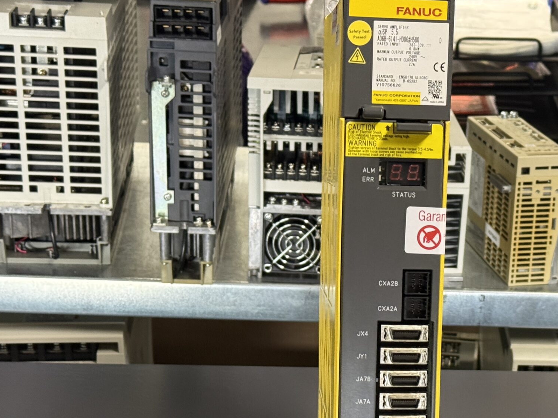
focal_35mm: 82
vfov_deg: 17.9
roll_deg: -3.1
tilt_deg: -23.1
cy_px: 314
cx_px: 409
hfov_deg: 23.6
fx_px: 1322
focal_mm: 6.76
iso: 200
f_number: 1.78
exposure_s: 1/50
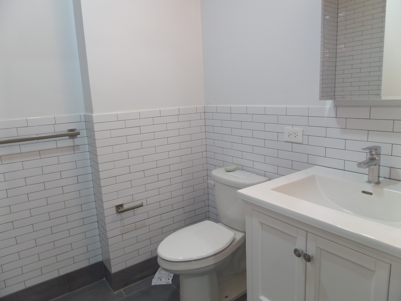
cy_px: 150
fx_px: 278
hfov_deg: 71.6
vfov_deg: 56.8
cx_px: 200
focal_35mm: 24
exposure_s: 1/30
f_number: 3.2
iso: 200
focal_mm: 4
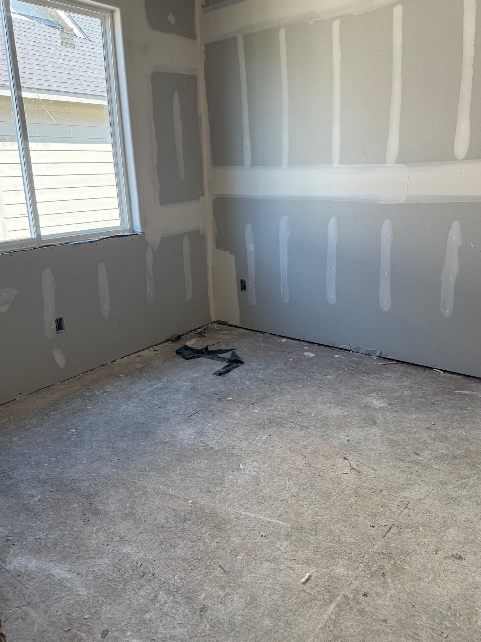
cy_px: 303
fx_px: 500
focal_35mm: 27
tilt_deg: -14.2
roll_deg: +1.8
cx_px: 238
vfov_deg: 65.3
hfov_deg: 51.4
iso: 125
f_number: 1.78
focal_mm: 6.76
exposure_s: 1/204
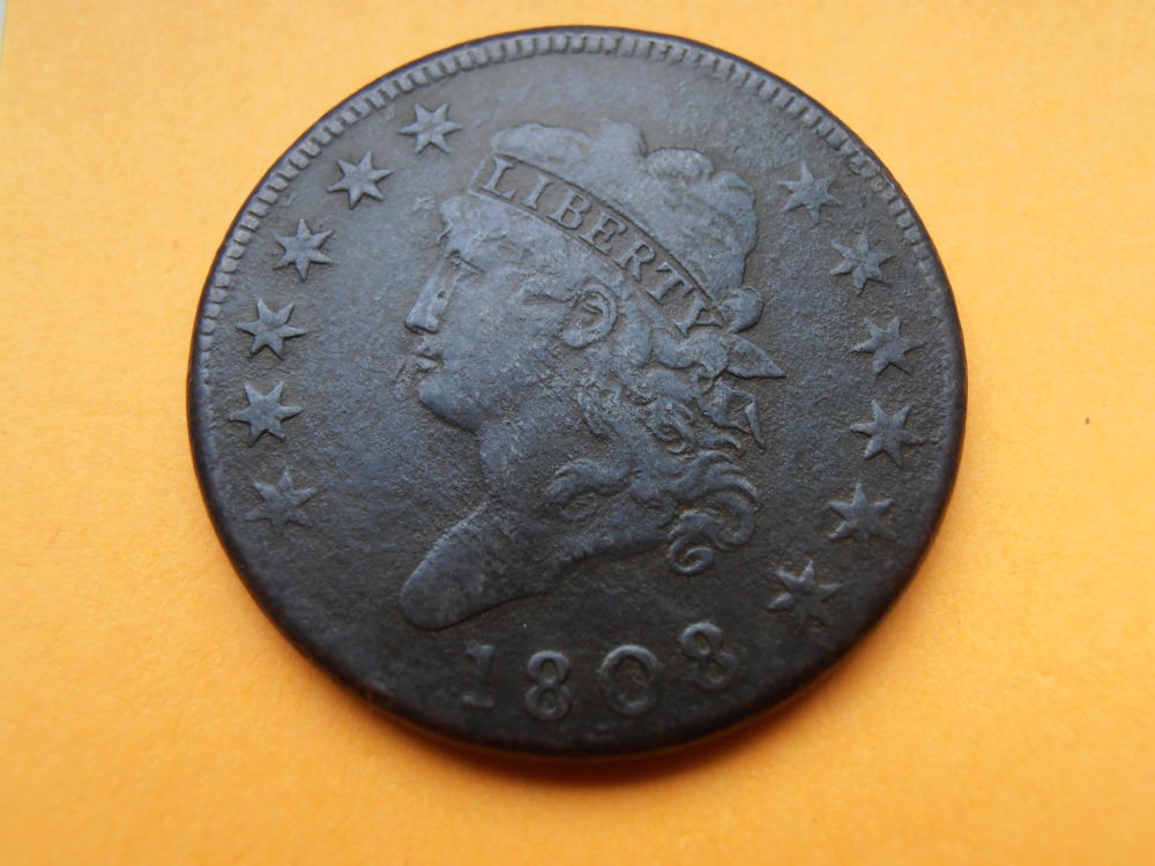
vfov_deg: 38.7
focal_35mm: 37
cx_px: 578
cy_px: 433
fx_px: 1235
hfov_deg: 50.1
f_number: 3.9
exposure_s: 1/60
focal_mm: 6.61
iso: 80
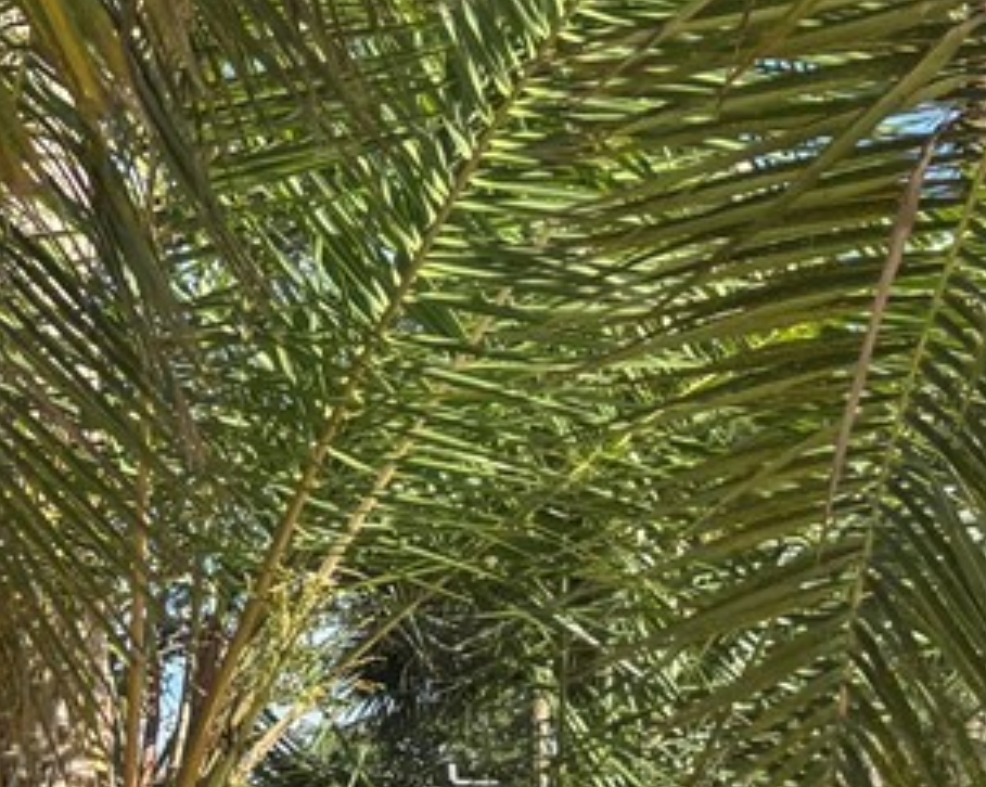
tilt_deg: +5.4
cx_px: -703
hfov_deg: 13.2
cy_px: 745
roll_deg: +0.3
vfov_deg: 11.4
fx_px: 3908
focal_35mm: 134
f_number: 1.6
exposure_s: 1/1984
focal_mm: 5.96
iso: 50
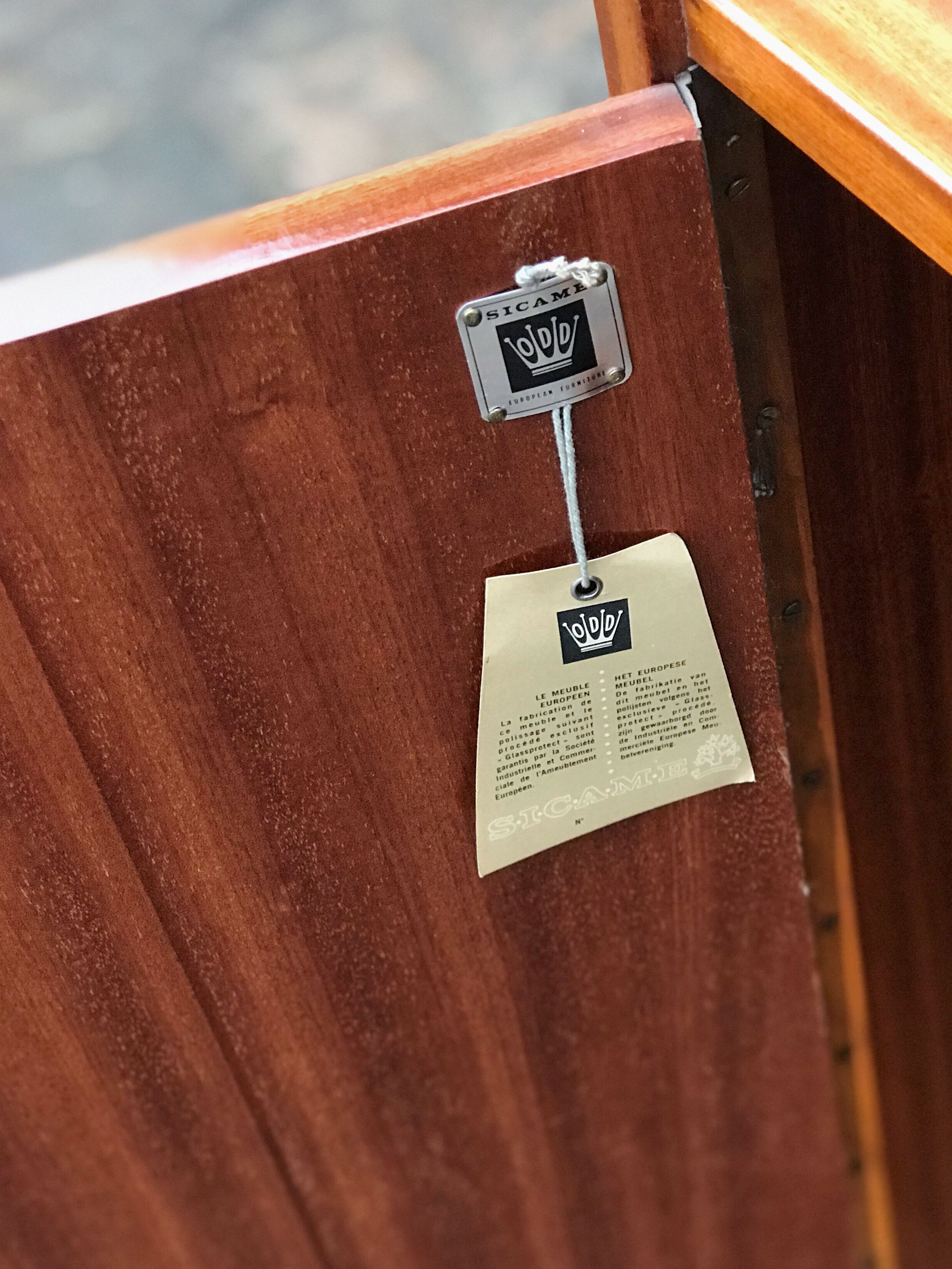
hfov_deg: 21.0
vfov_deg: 27.8
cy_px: 591
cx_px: 577
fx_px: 2567
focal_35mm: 70
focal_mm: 6.6
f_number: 2.8
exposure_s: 1/50
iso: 200
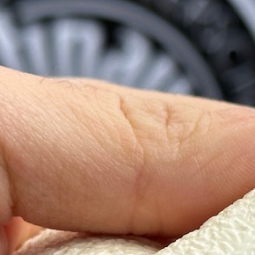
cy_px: 186
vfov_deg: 9.3
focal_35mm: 187
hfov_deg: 9.2
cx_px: 350
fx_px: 1559
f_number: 1.78
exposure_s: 1/307
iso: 64
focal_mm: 6.86
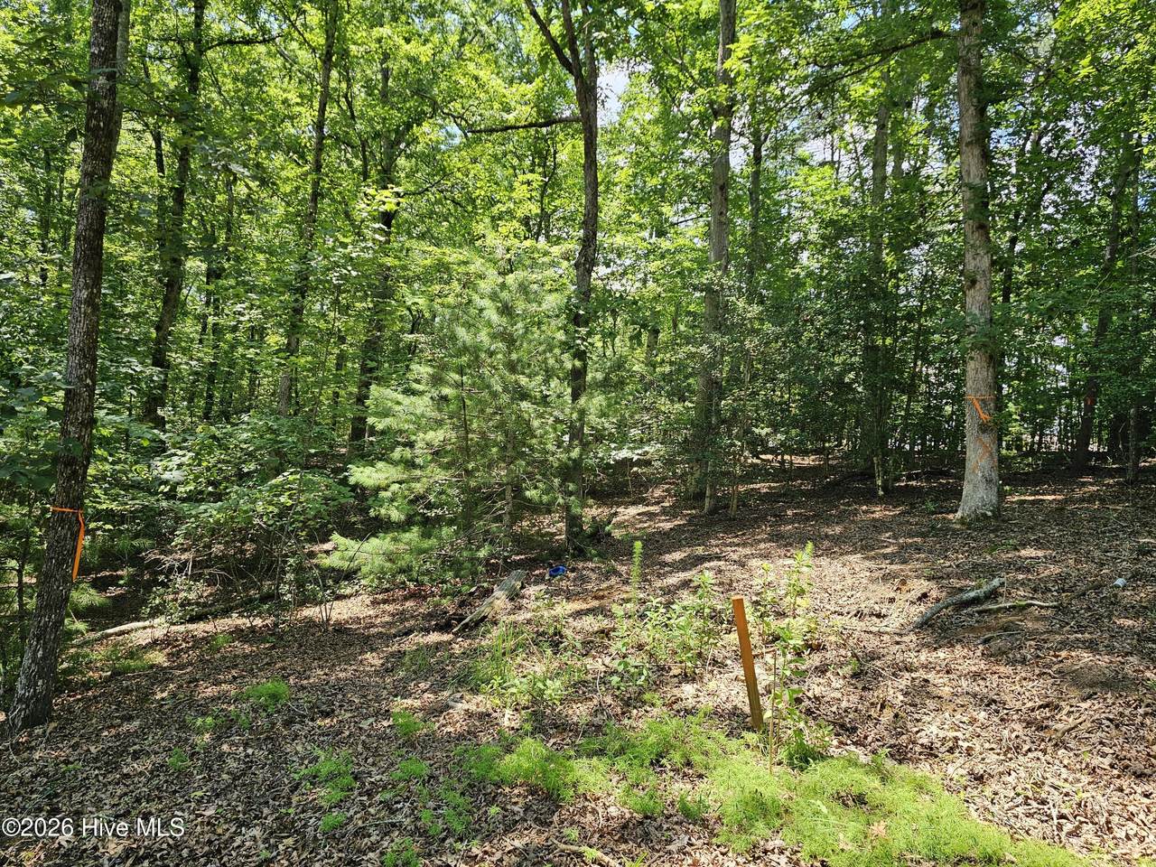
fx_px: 768
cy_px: 434
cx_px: 578
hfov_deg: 73.9
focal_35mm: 23
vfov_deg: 58.9
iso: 20
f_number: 1.7
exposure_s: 1/180
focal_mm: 6.3
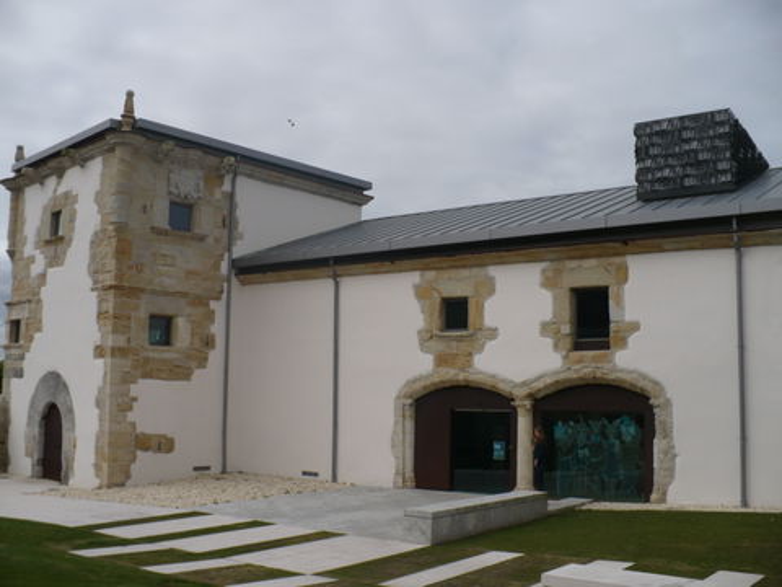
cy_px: 294
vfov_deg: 38.7
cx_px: 391
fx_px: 836
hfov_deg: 50.1
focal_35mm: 37
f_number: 8
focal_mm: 6.1
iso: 100
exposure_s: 1/320
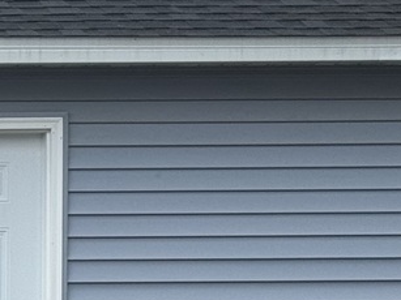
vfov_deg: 6.6
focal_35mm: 225
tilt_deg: -0.1
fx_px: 2605
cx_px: -397
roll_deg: -0.4
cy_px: 353
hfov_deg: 8.4
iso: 64
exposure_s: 1/4098
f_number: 1.78
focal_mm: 6.76
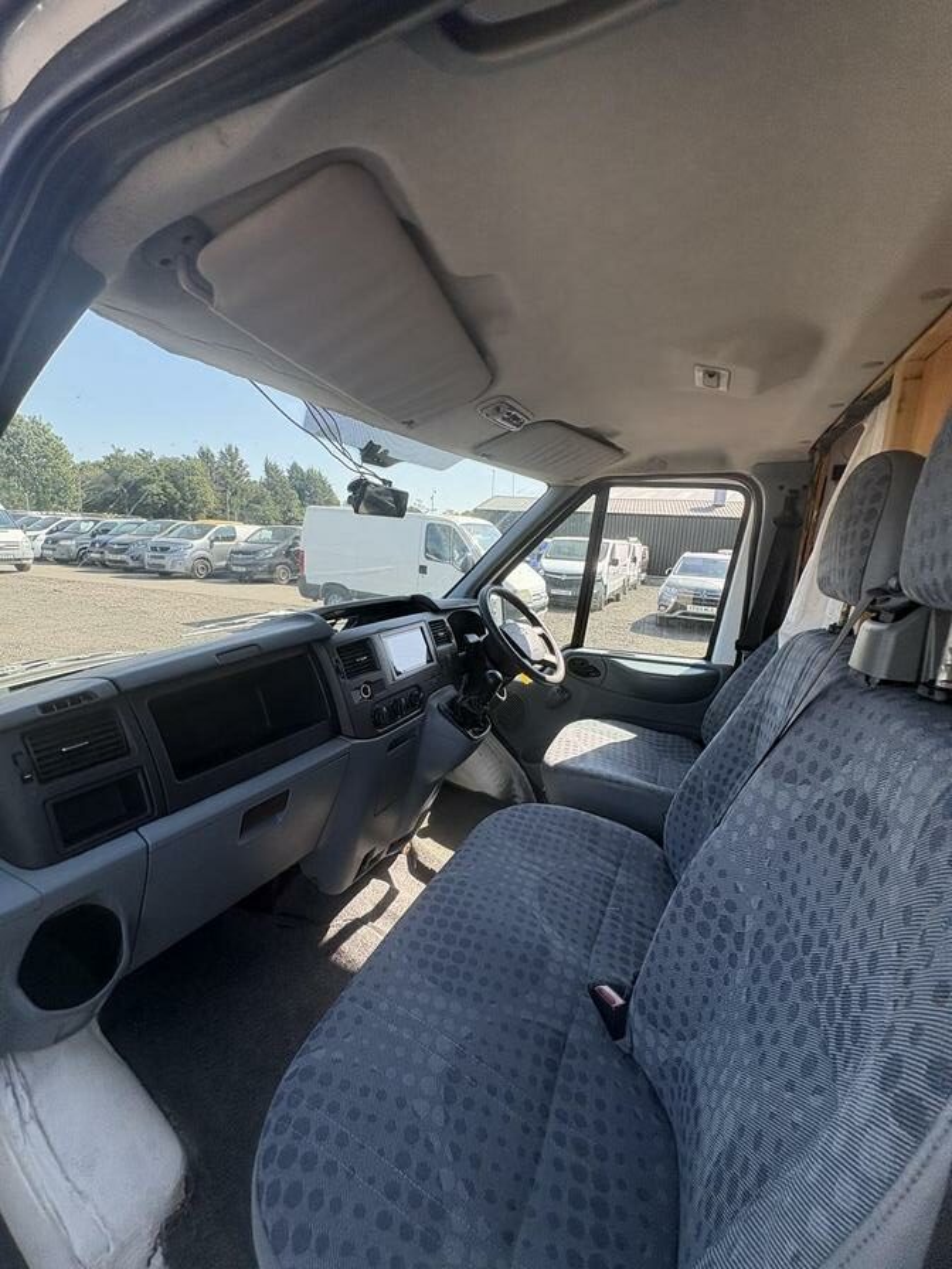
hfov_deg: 85.7
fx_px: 513
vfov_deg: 102.1
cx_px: 476
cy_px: 634
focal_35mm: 14
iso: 64
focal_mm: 2.22
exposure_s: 1/482
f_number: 2.2
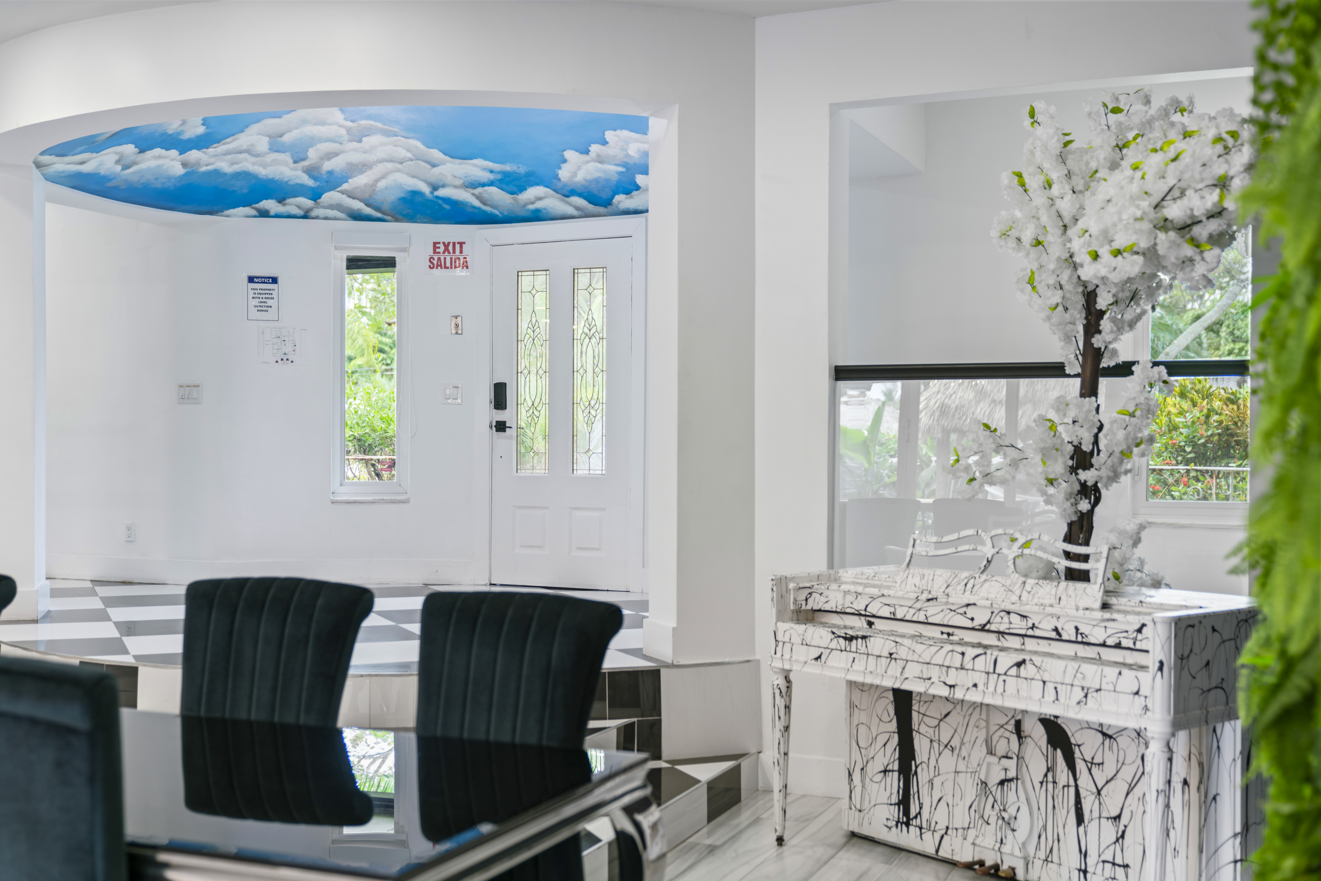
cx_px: 660
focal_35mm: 40
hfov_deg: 48.5
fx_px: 1468
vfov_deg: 33.4
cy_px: 440
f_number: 2.8
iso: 200
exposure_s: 1/30
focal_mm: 40
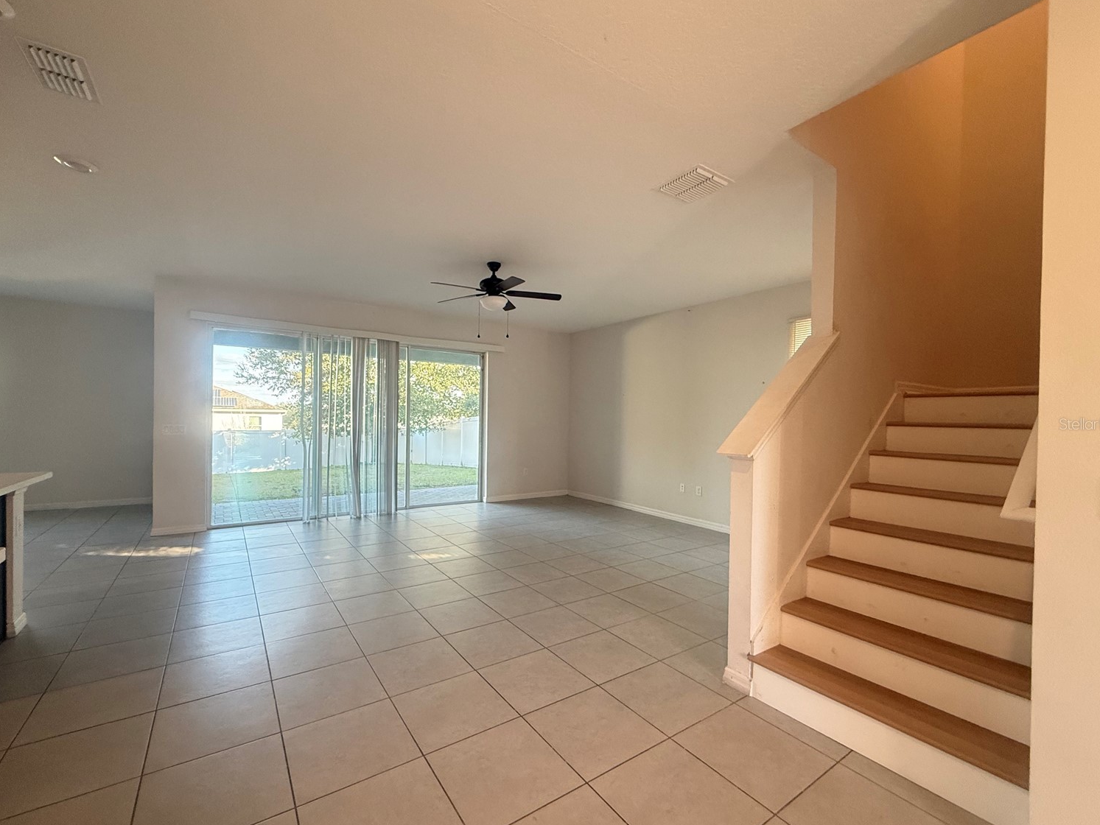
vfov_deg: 81.7
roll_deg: -1.2
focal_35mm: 15
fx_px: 477
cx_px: 539
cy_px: 424
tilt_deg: -0.6
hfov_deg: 98.2
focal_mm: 2.22
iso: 400
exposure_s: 1/120
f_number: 2.2
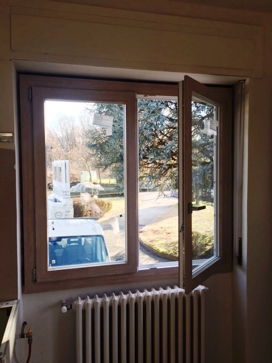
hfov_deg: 48.2
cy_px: 182
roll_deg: +1.2
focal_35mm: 29
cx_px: 136
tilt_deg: -2.7
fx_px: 304
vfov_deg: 61.7
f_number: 2.2
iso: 25
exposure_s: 1/100
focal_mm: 4.15
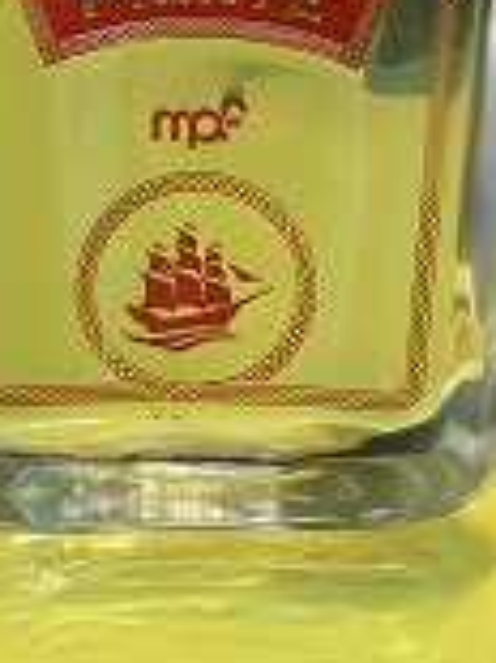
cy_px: -203
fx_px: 3884
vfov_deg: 9.6
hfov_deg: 7.3
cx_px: 180
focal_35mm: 203
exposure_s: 1/50
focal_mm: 6
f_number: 2.4
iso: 25
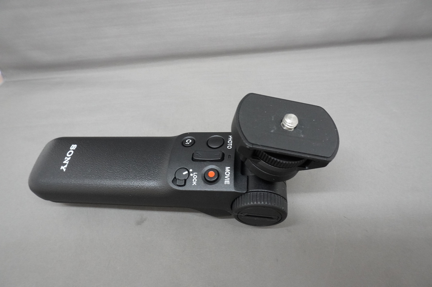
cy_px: 144
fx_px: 288
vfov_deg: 53.1
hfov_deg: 73.8
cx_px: 216
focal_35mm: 24
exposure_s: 1/30
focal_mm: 16
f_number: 11
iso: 3200
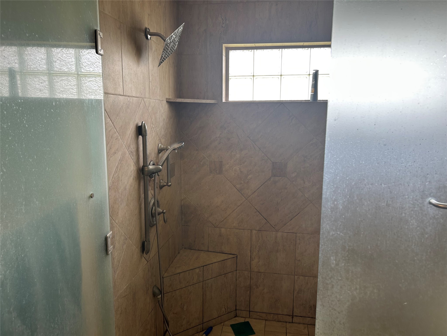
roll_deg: +0.5
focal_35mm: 26
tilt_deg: -9.6
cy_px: 168
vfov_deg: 53.1
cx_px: 224
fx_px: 336
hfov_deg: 67.3
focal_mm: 5.7
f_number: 1.5
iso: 40
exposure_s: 1/120
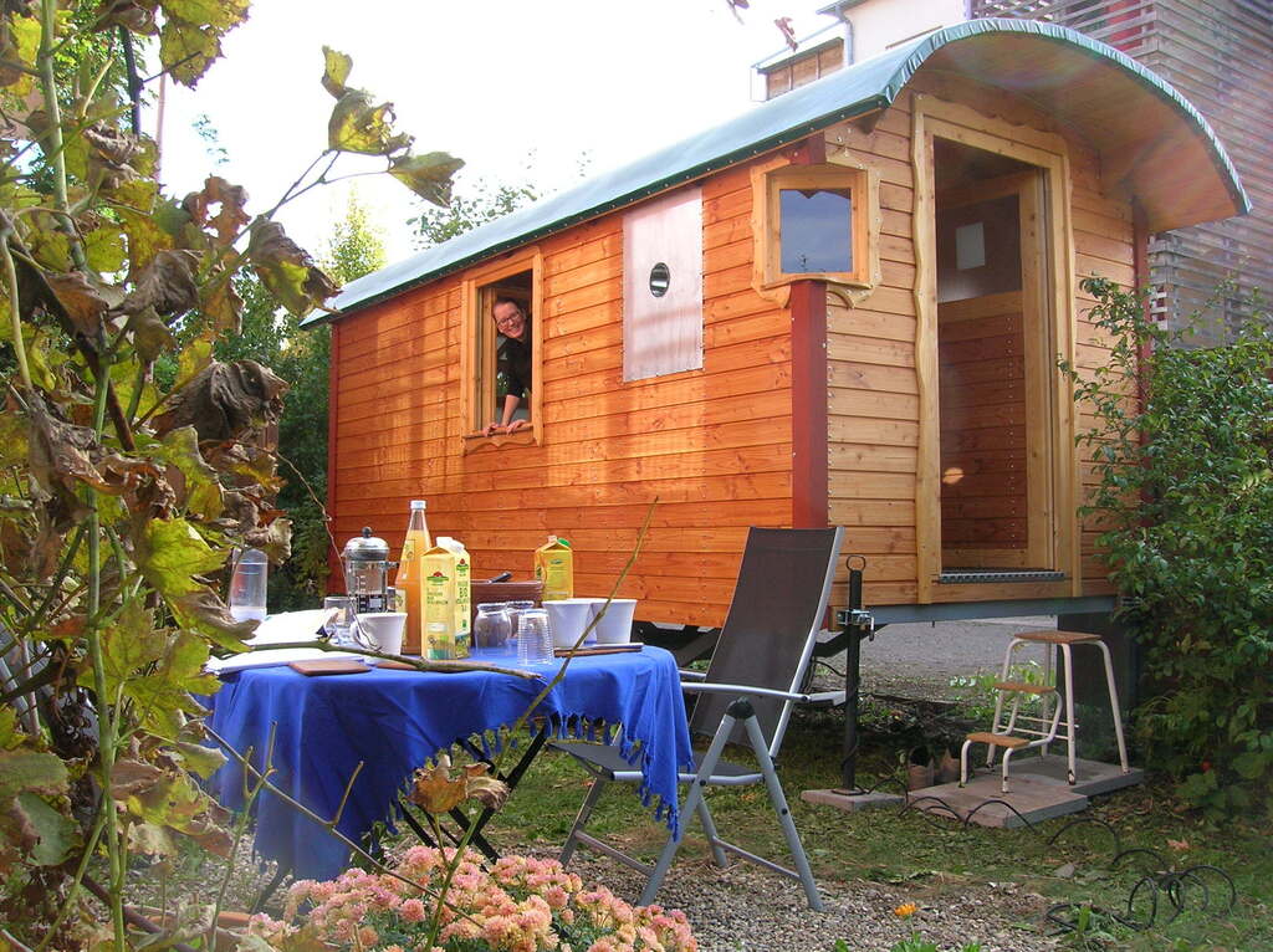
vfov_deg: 41.7
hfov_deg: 54.0
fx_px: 1249
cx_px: 636
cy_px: 476
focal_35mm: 34
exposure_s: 1/81
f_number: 4.9
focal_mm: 5.7
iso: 50
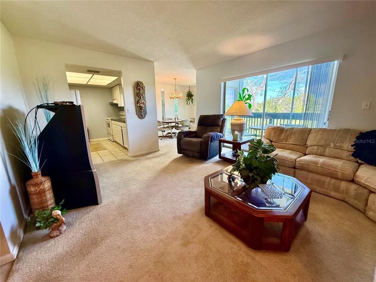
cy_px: 141
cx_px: 188
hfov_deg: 102.1
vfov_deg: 85.7
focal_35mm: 14
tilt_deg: -11.3
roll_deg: +0.0
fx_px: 152
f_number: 2.2
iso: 250
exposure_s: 1/120
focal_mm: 2.22
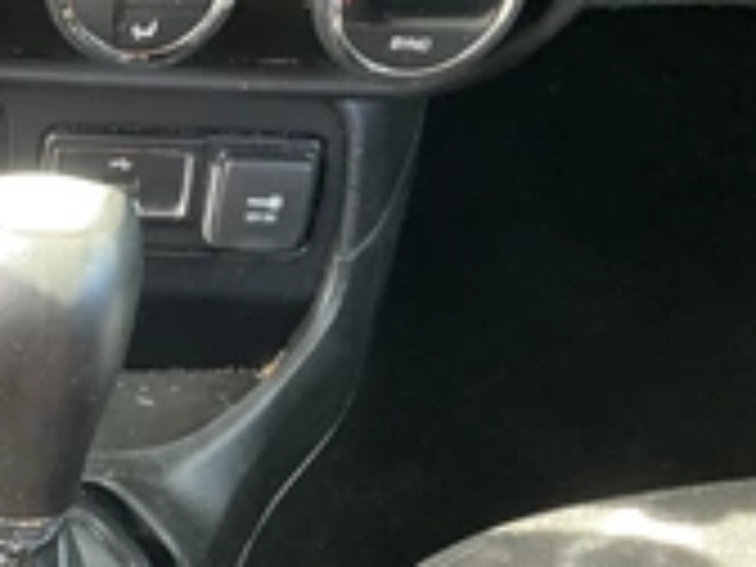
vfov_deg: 20.6
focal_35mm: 69
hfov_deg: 26.6
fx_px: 1507
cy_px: 580
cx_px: -4
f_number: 1.8
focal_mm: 3
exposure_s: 1/60
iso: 125
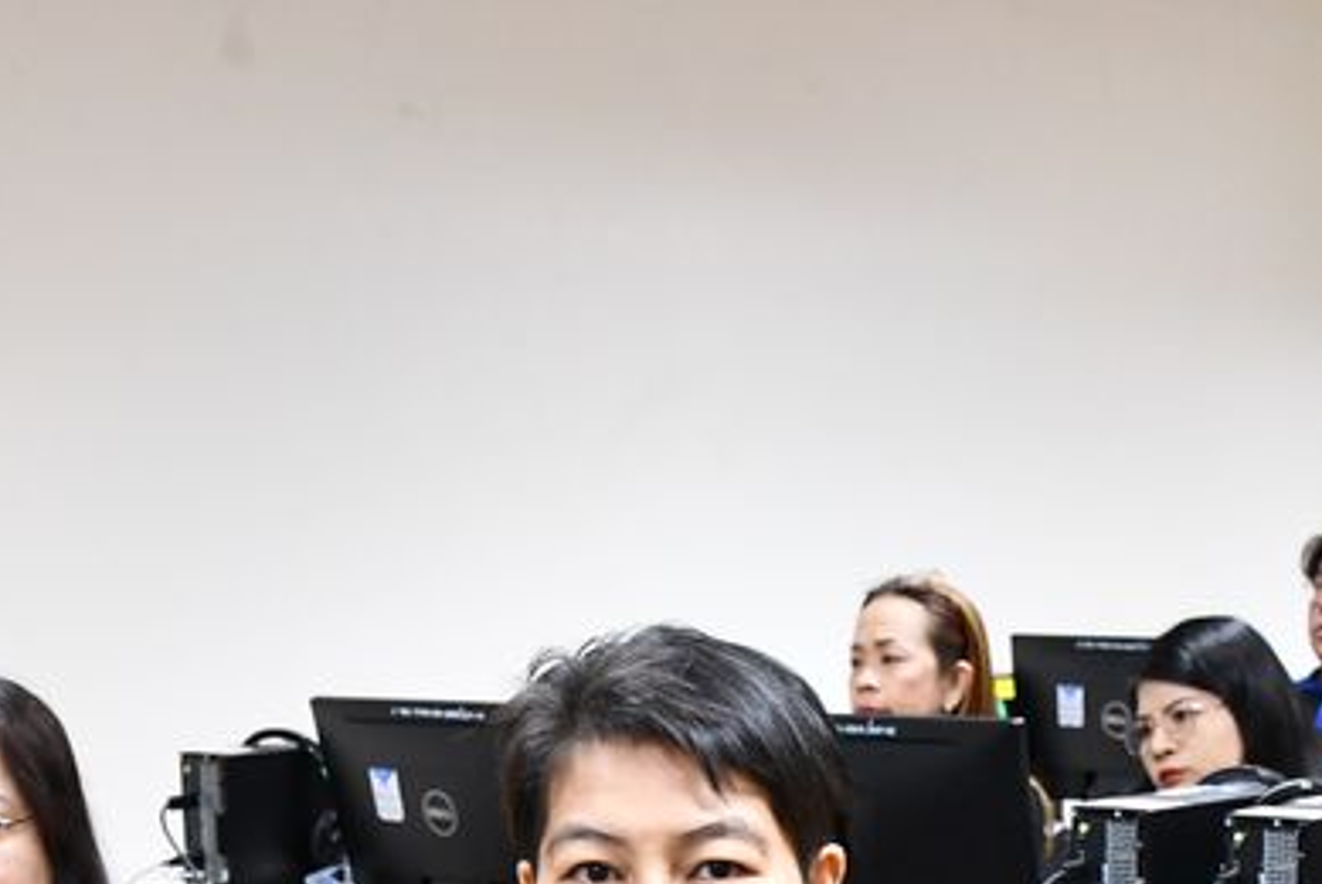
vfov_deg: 18.1
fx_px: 2609
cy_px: 1100
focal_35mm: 71
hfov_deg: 28.4
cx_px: 717
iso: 3200
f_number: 3.5
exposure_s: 1/100
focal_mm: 18
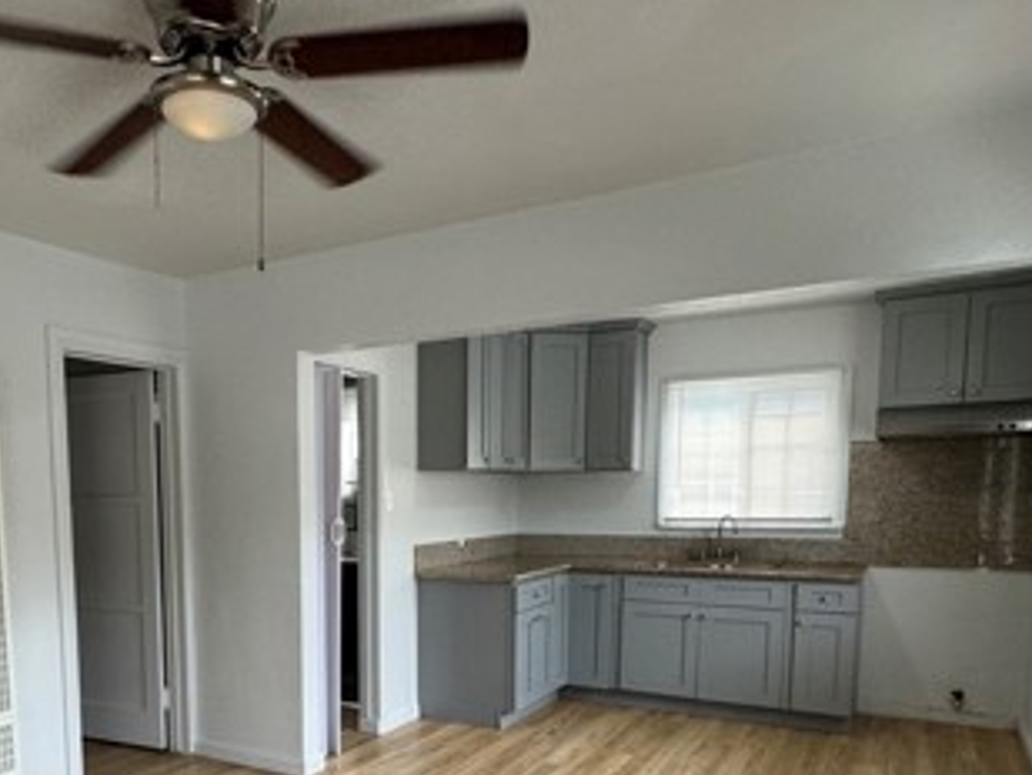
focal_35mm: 29
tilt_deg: -7.9
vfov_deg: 46.3
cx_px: 314
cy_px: 591
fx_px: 865
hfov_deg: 59.6
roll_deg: +1.3
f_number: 2.2
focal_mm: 2.22
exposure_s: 1/120
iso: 160
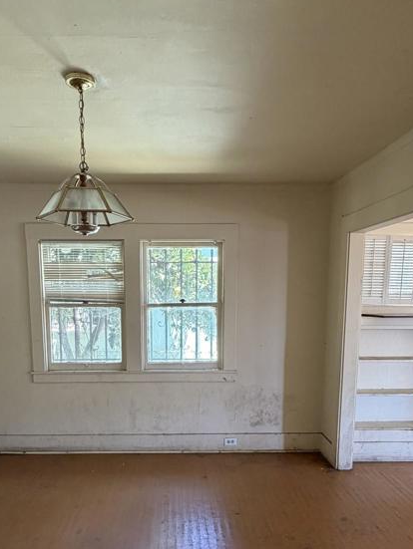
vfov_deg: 65.8
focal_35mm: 26
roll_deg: +0.6
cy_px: 359
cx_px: 186
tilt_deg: -9.0
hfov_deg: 53.0
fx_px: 413
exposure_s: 1/81
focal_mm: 2.22
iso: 320
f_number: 2.2
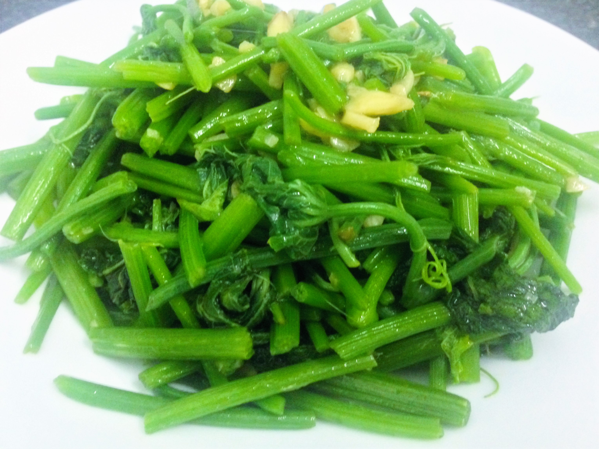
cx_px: 300
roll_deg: -1.9
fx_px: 571
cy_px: 224
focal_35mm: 33
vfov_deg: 42.9
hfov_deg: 55.4
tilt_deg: -44.4
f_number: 2.4
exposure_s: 1/20
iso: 400
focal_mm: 4.12
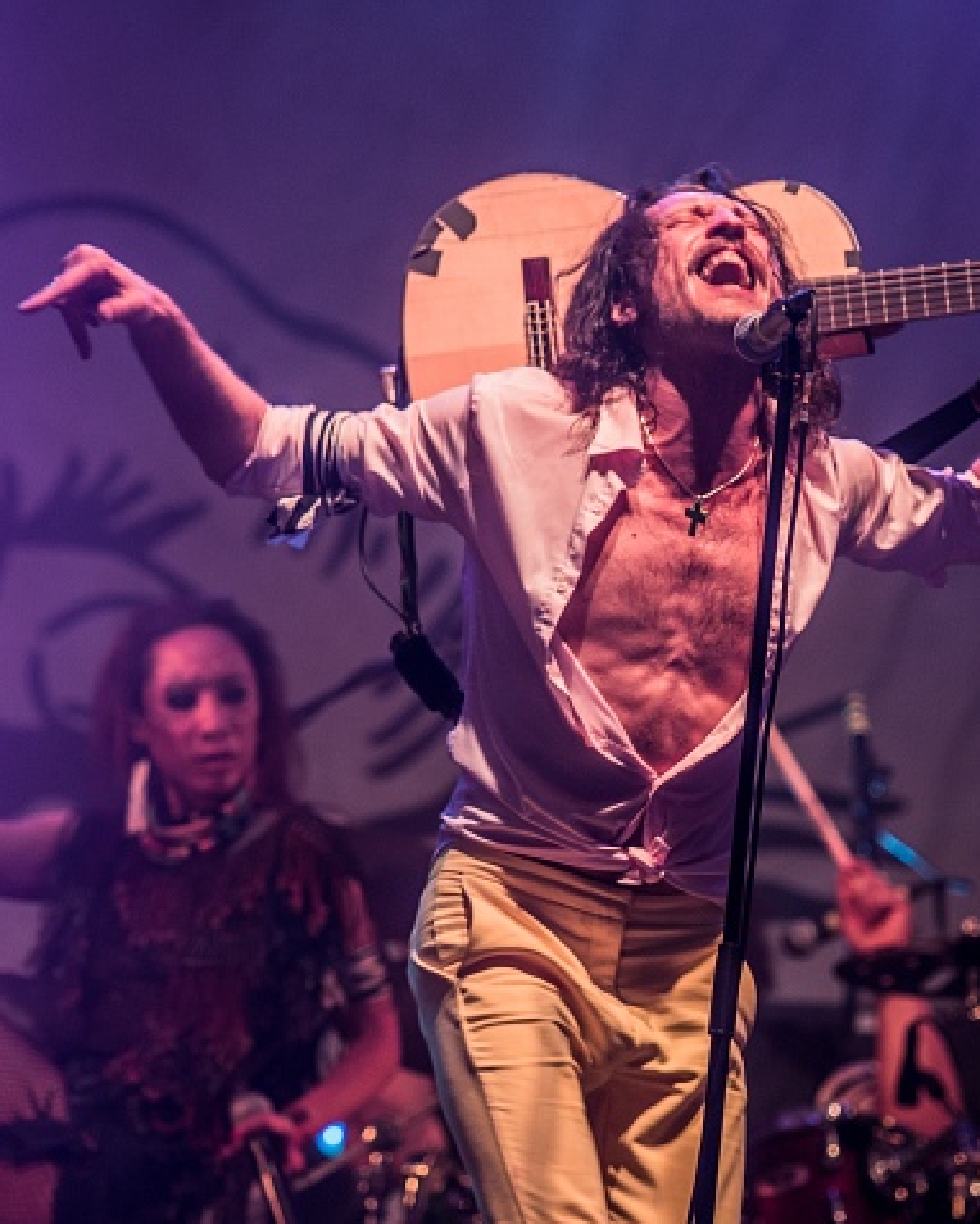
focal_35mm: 361
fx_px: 13080
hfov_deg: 4.3
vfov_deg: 5.4
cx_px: 657
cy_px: 611
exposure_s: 1/100
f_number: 2.8
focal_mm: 170
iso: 640
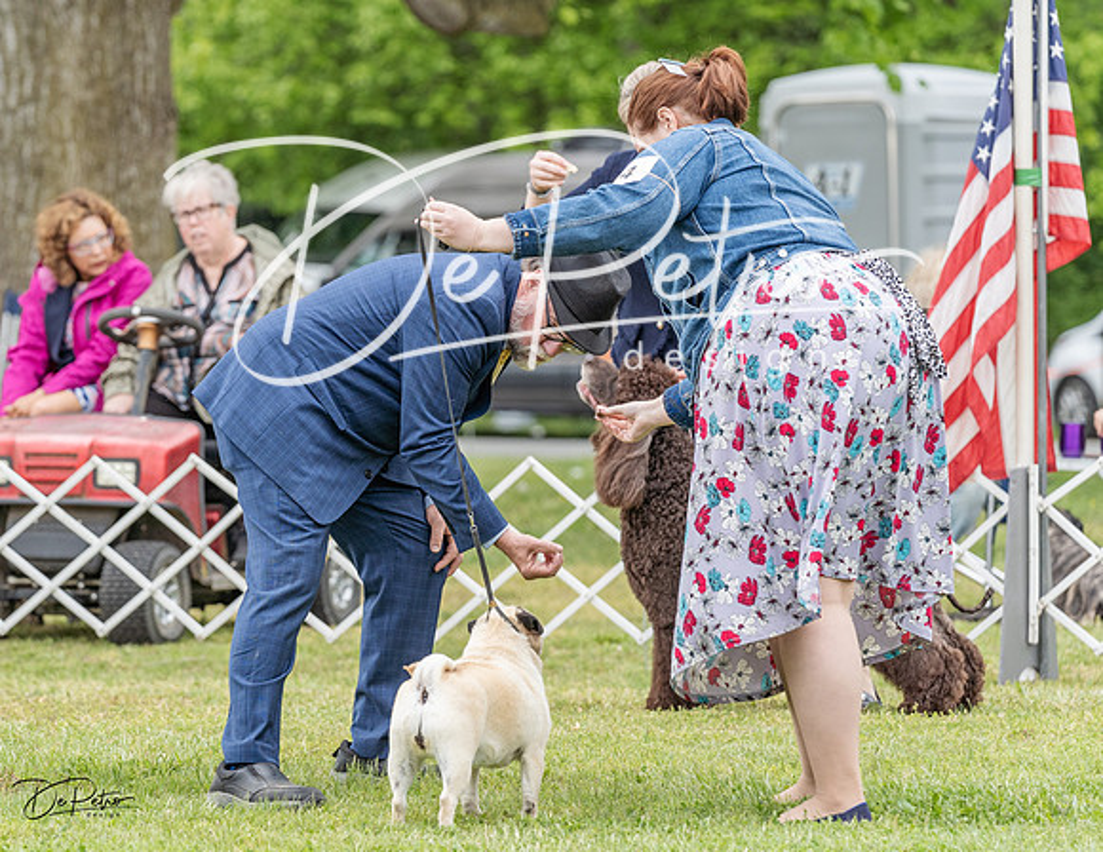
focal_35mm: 226
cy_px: 468
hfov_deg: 8.7
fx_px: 7267
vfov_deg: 6.7
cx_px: 391
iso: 800
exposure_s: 1/1000
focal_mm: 162
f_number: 4.5
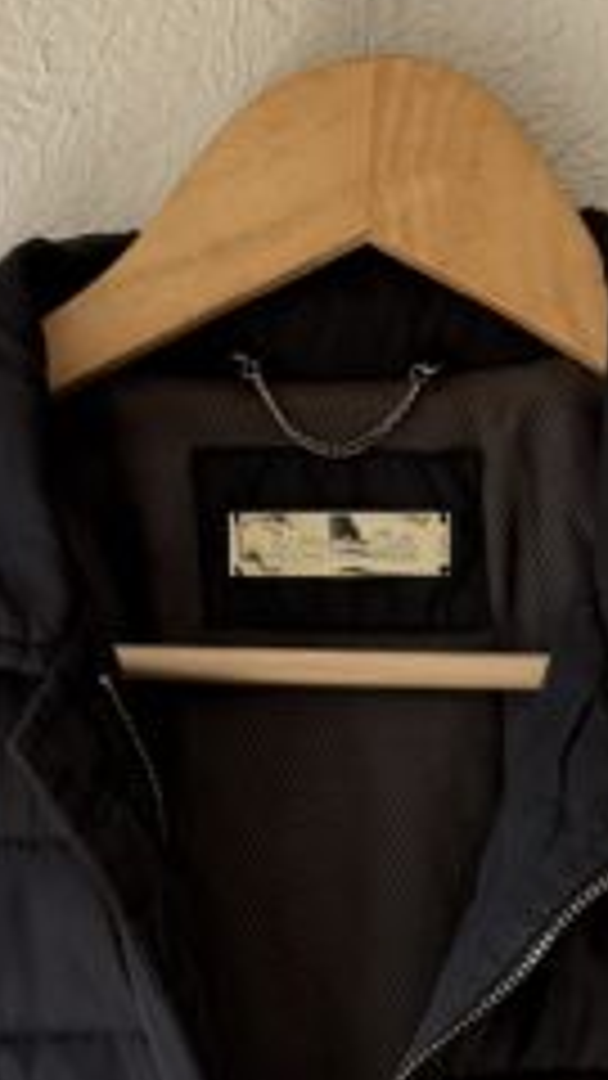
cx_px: 306
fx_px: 3325
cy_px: 1249
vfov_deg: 17.7
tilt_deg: -2.2
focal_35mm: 116
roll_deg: +0.9
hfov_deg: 10.4
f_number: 1.78
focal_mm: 6.76
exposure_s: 1/391
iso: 80
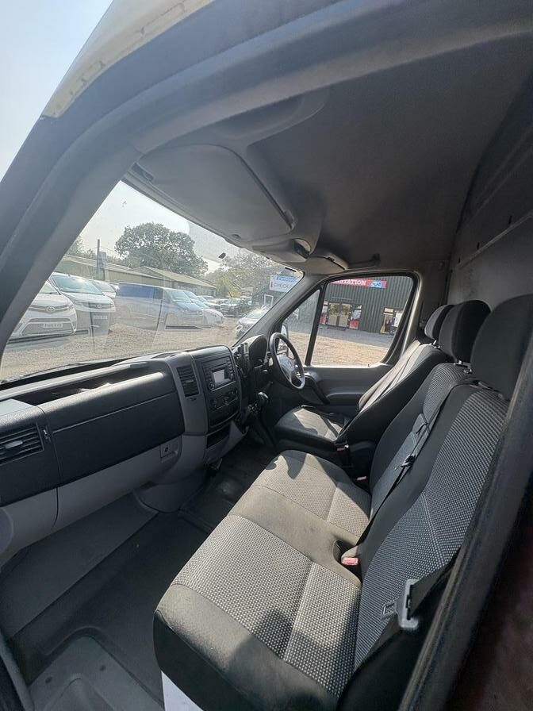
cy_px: 356
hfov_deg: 85.7
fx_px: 287
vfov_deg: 102.1
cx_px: 266
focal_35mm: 14
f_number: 2.2
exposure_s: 1/548
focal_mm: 2.22
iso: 40
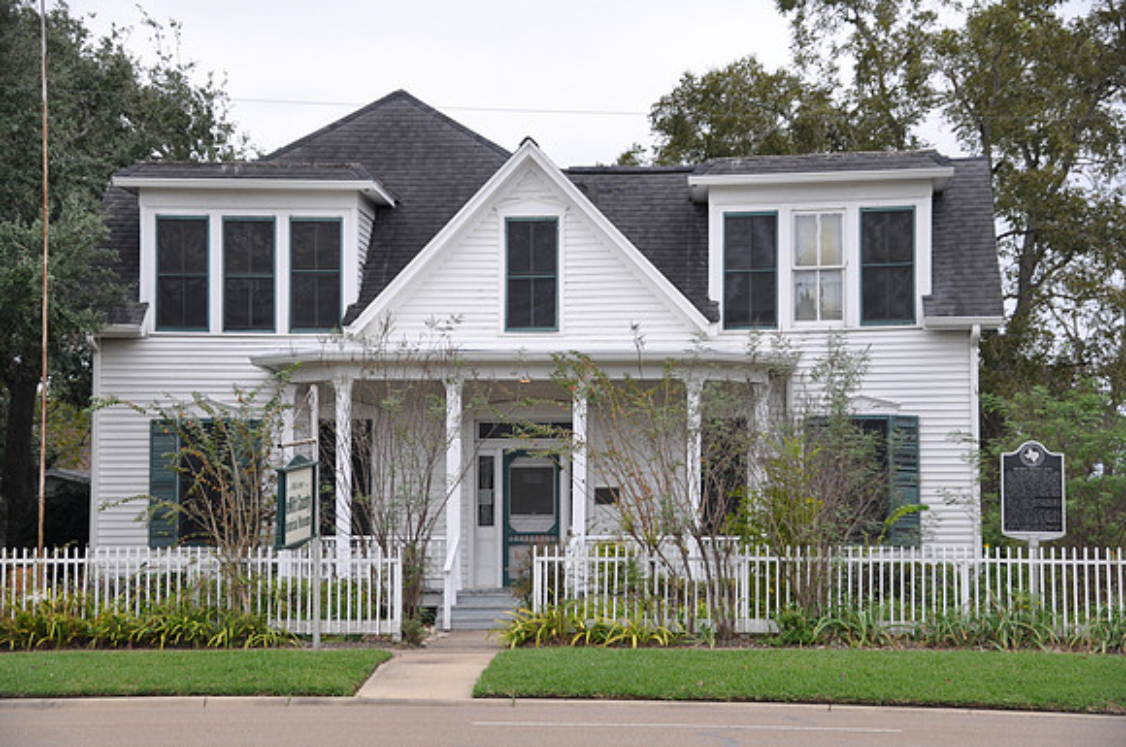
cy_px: 374
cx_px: 563
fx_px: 2624
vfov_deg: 16.2
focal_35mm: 84
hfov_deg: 24.2
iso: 200
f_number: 5.6
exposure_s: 1/125
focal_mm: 56
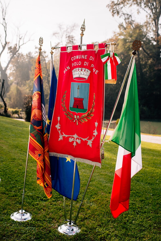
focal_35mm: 35
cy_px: 120
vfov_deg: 54.4
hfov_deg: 37.9
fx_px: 235
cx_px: 80
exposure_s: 1/1600
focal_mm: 35
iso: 125
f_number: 3.2
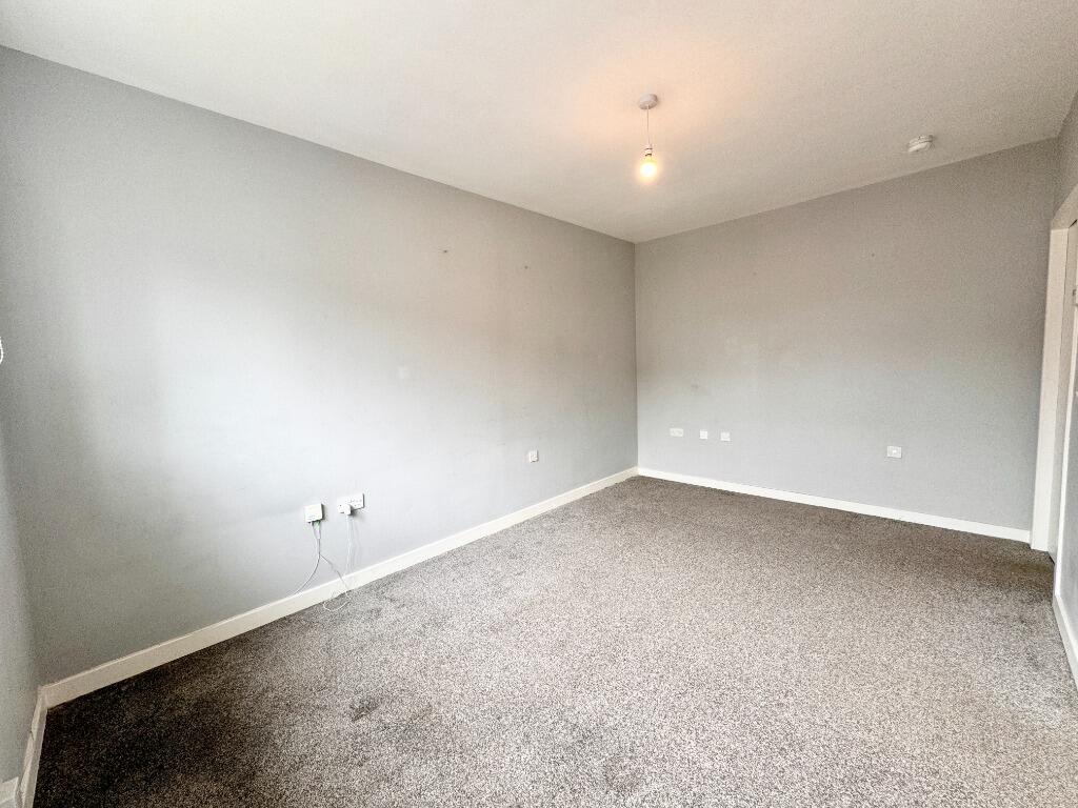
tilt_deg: -5.7
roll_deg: +2.4
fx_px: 436
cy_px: 404
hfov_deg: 102.1
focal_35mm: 14
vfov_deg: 85.7
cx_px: 539
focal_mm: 2.22
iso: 80
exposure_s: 1/99
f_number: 2.2
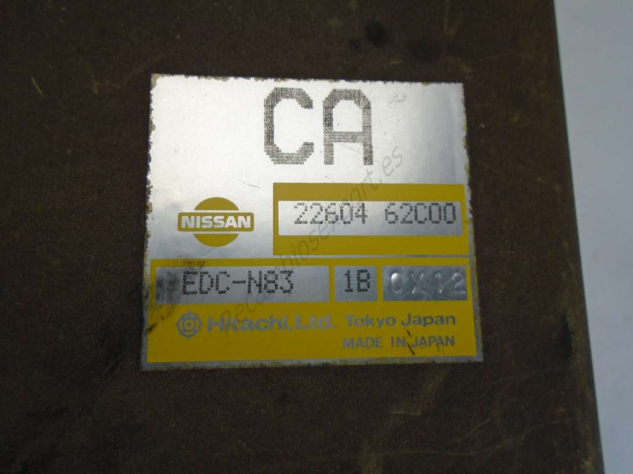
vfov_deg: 53.0
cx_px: 316
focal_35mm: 26
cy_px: 237
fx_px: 475
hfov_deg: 67.3
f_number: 3.2
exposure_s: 1/800
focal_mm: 4.6
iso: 100
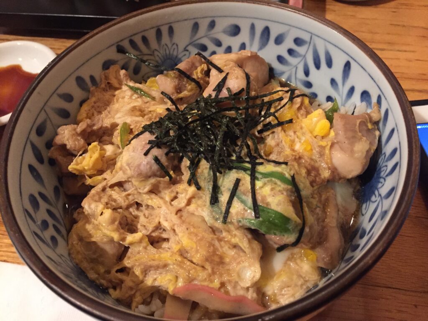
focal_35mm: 29
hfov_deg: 61.7
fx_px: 359
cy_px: 160
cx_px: 214
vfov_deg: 48.2
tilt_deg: -54.6
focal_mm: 4.15
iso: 320
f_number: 2.2
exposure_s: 1/15
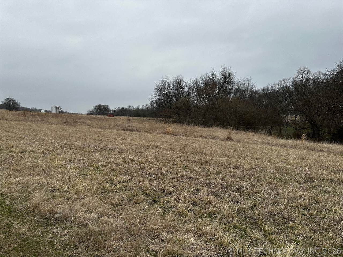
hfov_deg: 71.6
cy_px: 128
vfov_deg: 56.8
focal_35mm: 24
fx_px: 238
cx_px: 172
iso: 80
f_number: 1.78
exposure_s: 1/3597
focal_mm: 6.86
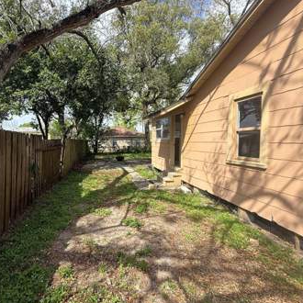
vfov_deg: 80.7
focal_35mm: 18
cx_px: 112
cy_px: 150
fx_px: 178
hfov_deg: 79.1
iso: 50
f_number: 2.2
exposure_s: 1/751
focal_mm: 2.22
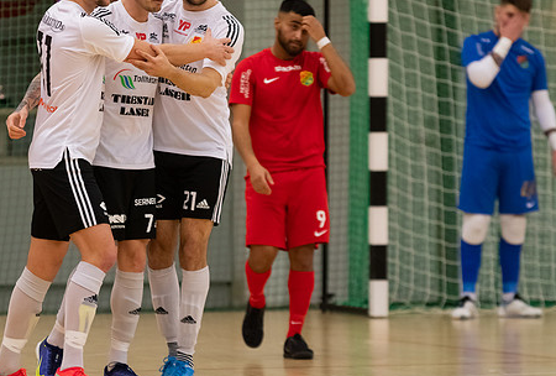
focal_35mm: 402
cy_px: 143
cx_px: 170
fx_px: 6234
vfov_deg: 3.5
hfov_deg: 5.1
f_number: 3.2
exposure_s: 1/800
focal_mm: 185
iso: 1100
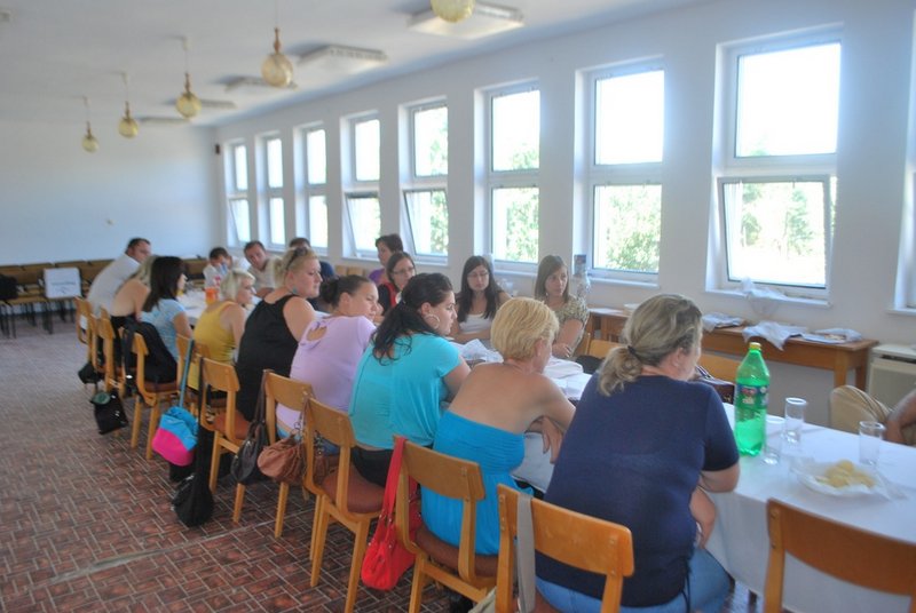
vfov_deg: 48.1
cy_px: 306
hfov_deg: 67.3
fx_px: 688
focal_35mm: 27
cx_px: 458
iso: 200
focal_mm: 18
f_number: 3.5
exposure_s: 1/60
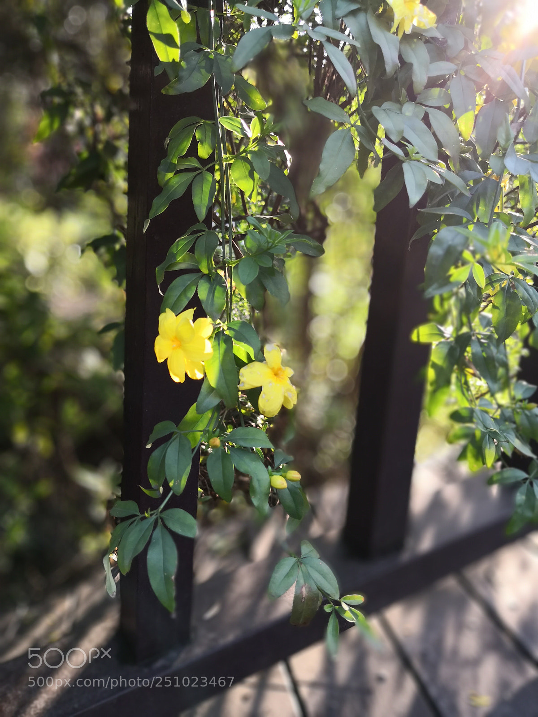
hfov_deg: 51.4
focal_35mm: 27
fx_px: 560
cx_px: 269
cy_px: 358
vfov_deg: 65.3
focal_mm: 3.95
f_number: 0.95
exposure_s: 1/130
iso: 50
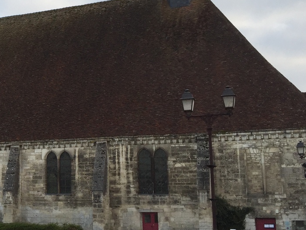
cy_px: 129
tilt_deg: +10.0
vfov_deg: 21.9
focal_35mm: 67
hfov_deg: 26.3
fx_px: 592
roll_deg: -0.8
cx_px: -45
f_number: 2.2
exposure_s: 1/488
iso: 32
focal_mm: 4.15
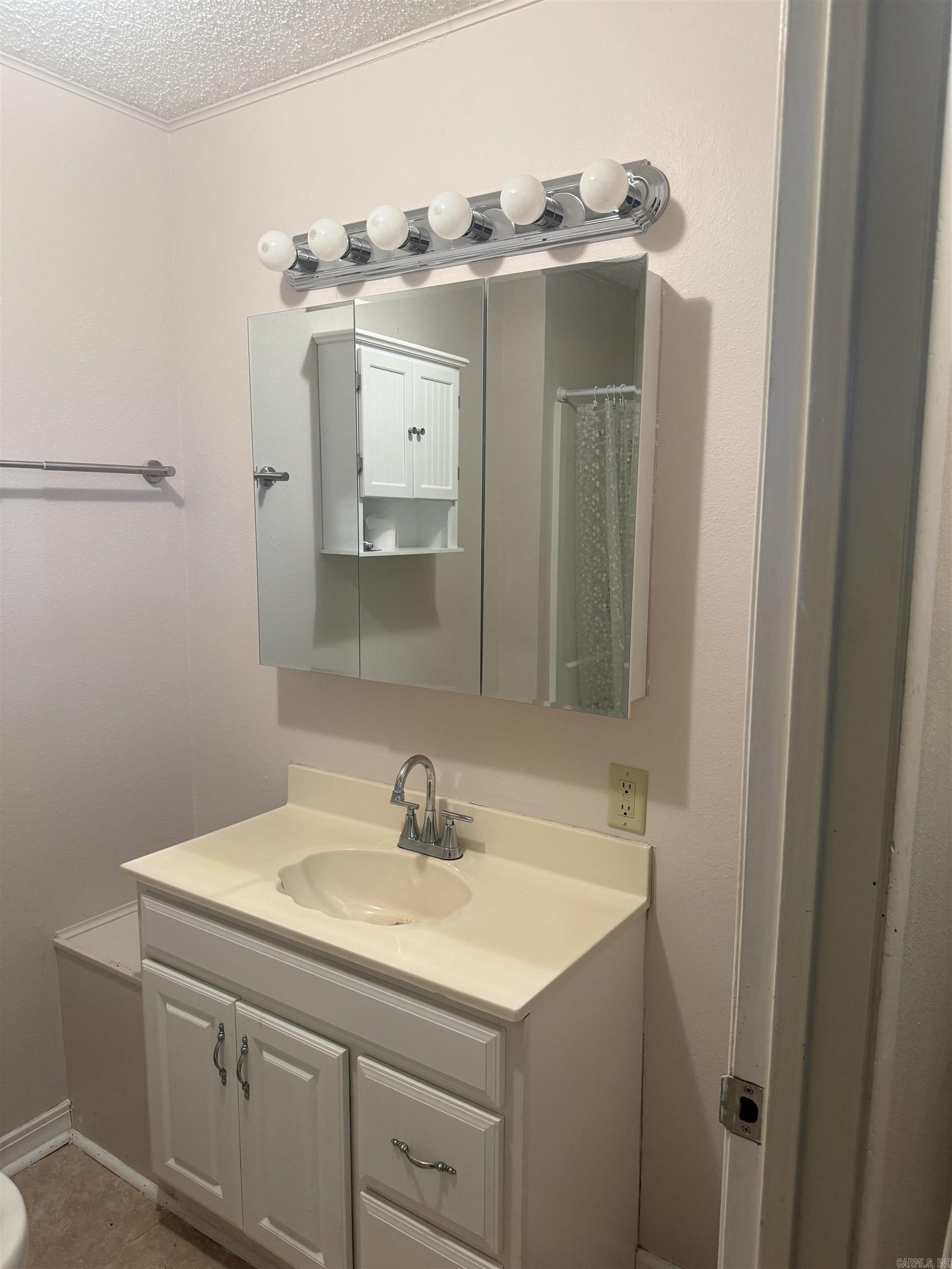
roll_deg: -1.0
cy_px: 634
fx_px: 880
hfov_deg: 56.8
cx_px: 476
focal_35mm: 24
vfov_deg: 71.6
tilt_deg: -7.0
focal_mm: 6.76
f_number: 1.78
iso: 250
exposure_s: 1/60
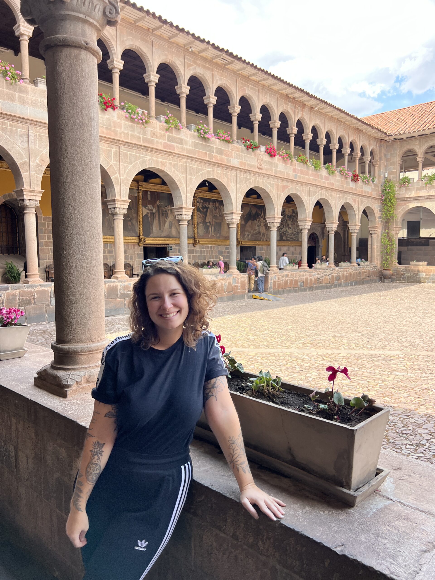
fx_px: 436
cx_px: 218
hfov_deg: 53.1
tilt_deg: -4.8
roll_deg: +0.4
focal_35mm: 26
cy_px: 290
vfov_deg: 67.3
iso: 50
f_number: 1.5
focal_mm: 5.7
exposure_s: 1/466
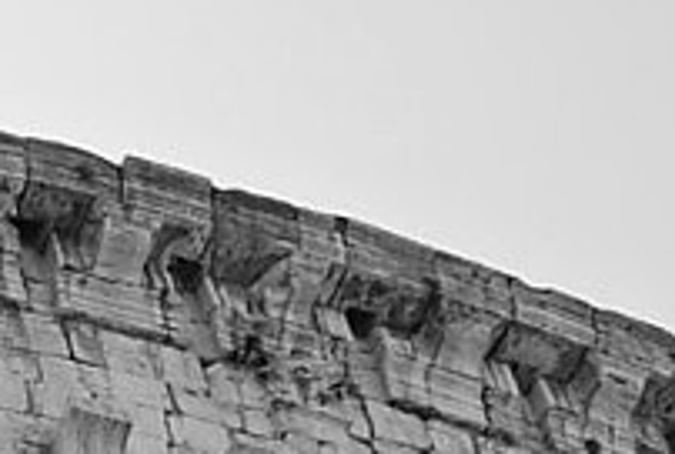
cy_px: 1616
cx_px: -565
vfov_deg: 5.8
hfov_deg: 9.1
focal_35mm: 214
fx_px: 4024
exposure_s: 1/160
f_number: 6.3
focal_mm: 18
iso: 100
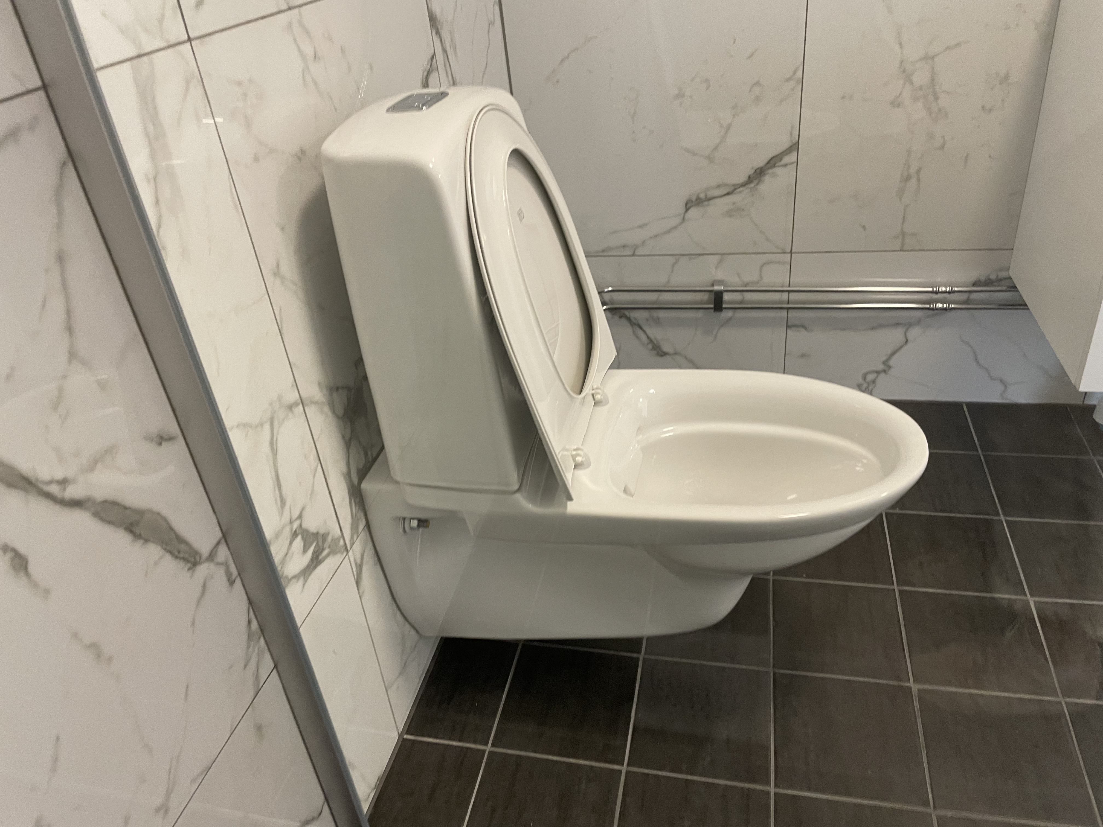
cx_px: 552
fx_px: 828
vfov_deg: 53.1
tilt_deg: -30.9
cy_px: 414
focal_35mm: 26
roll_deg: +5.0
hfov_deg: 67.3
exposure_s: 1/50
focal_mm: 4.2
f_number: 1.6
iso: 160
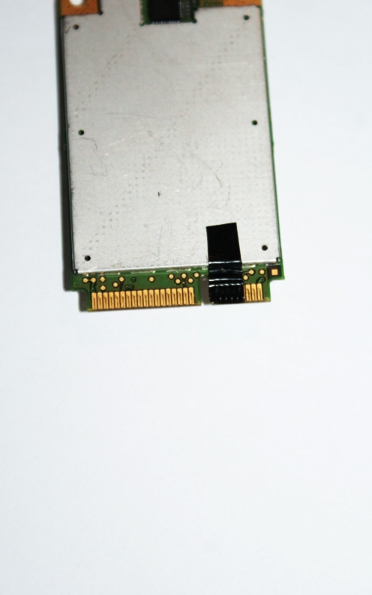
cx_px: 190
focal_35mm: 108
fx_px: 1753
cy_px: 298
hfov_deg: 12.1
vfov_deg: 19.3
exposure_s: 1/160
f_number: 5.6
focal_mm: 70
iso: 400
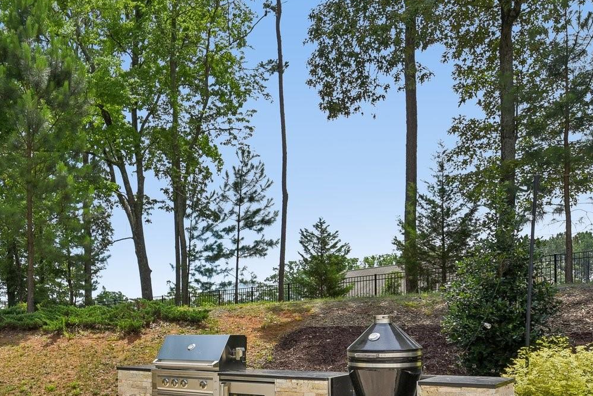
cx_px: 76
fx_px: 609
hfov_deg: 47.4
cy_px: 331
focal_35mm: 37
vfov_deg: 34.5
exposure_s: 1/1000
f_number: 8
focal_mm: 18
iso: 200
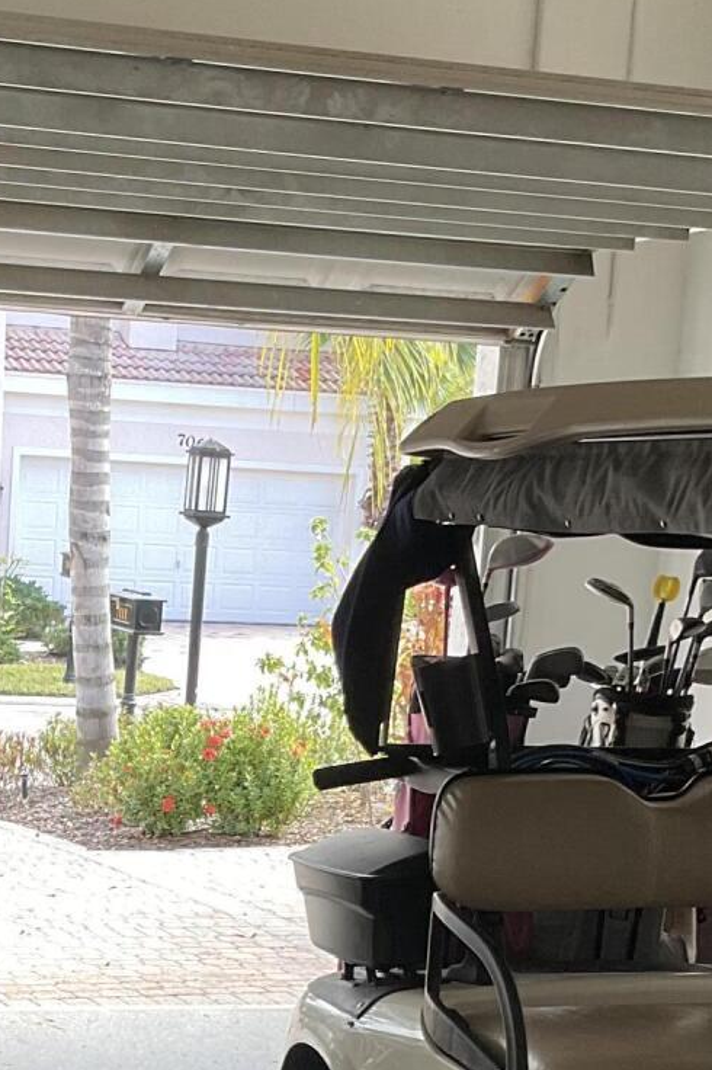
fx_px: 2435
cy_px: 970
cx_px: 73
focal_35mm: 82
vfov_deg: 24.1
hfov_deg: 16.4
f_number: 1.8
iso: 50
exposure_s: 1/122
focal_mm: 3
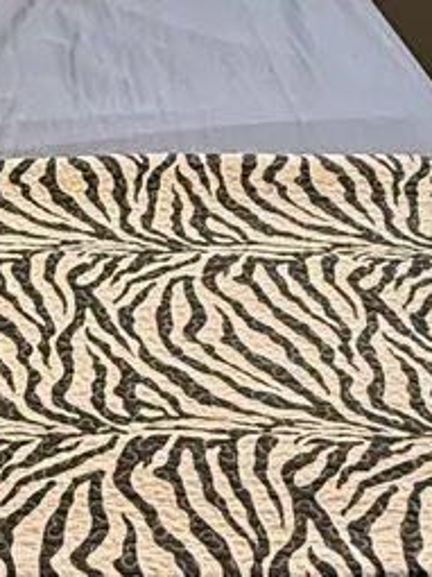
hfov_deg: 15.6
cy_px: 145
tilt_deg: -28.7
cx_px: -195
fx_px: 1466
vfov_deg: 22.1
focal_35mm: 88
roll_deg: +0.0
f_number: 2.2
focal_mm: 2.22
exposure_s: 1/50
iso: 250
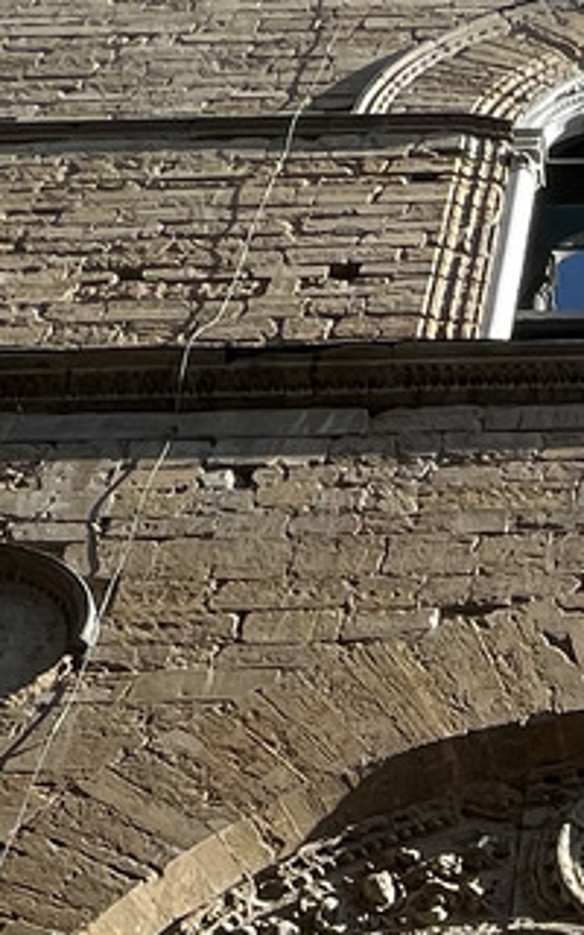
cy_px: 1540
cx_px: 727
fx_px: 1757
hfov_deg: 17.8
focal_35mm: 69
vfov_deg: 22.2
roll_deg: +0.2
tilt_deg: +35.7
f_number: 1.8
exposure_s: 1/355
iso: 32
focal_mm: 1.57
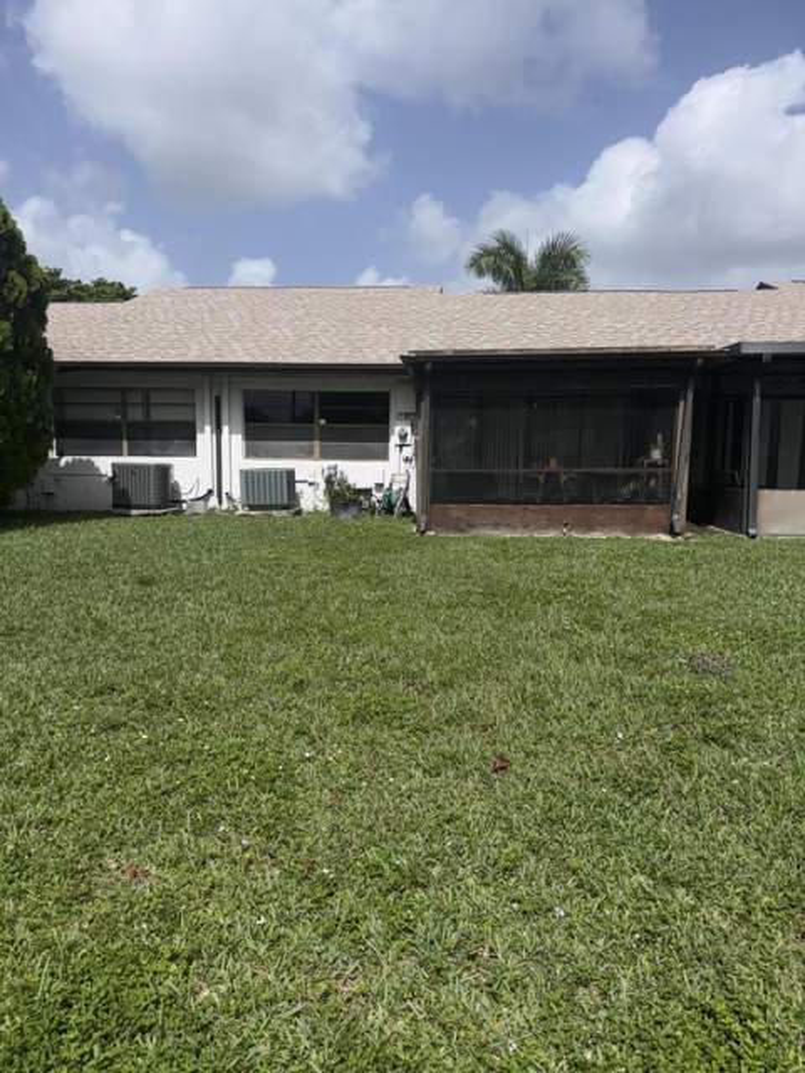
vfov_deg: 71.6
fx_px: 744
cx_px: 402
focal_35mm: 24
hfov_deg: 56.8
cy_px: 536
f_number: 1.78
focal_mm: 6.76
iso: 50
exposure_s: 1/17544
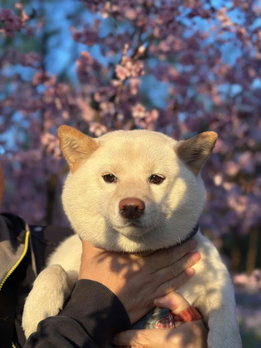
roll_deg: -4.3
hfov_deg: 30.3
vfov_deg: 39.7
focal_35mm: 48
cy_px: 174
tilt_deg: +11.2
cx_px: 130
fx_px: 483
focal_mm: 6.86
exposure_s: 1/638
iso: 80
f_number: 1.78
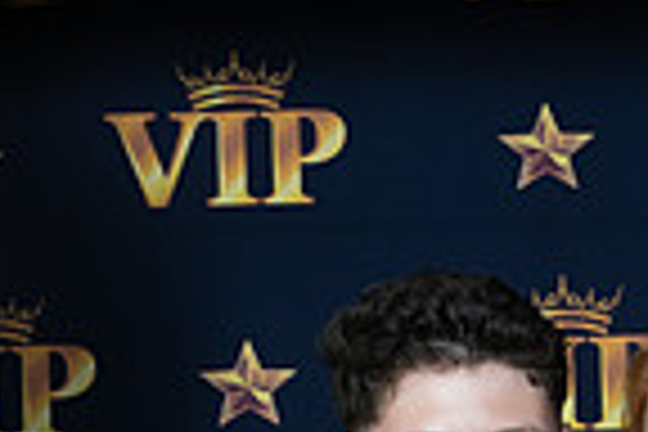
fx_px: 3474
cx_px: 648
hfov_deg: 10.6
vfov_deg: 6.9
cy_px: 866
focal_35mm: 193
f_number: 8
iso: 320
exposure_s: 1/100
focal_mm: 48
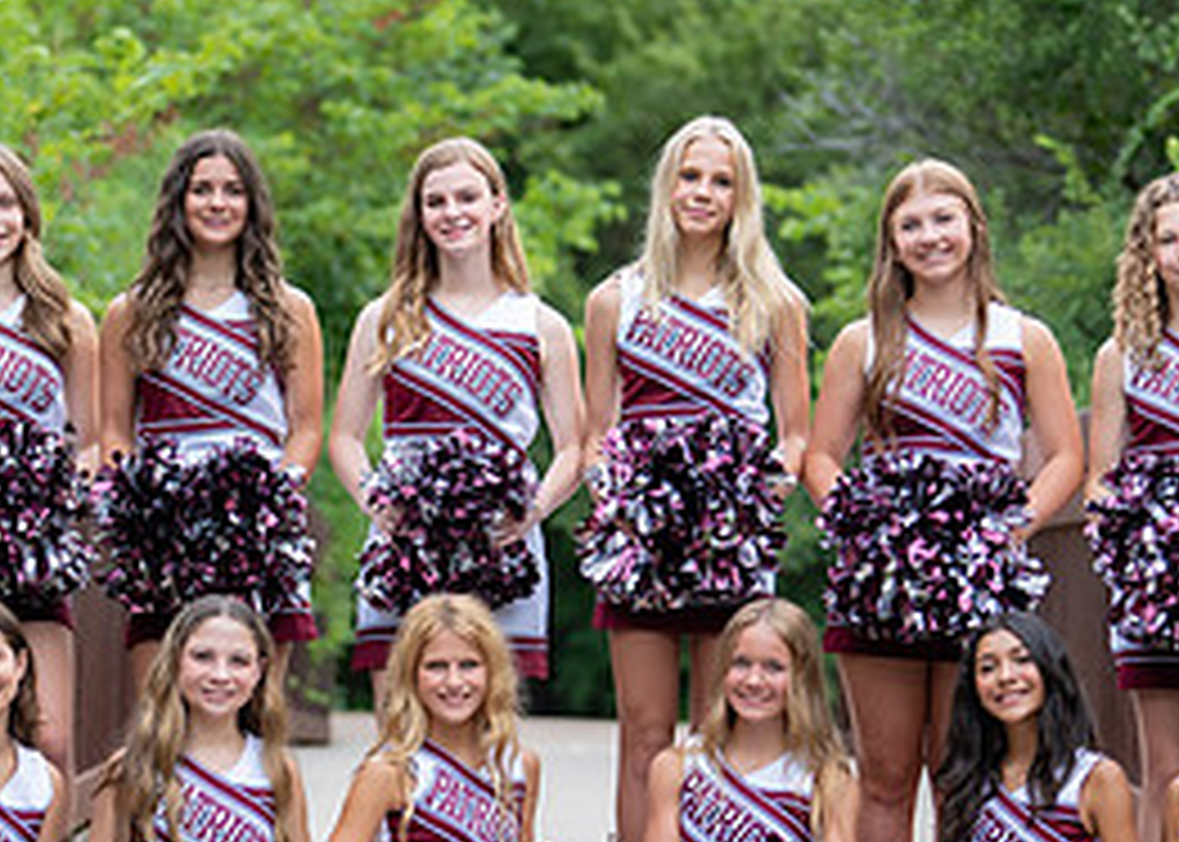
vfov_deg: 9.5
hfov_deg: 13.3
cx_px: 693
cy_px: 623
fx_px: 5055
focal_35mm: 151
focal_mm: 50
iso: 100
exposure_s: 1/800
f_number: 1.4
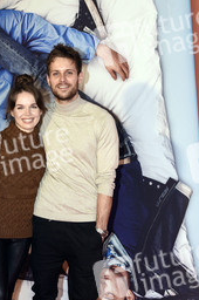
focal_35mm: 72
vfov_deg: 27.8
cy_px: 214
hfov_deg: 18.7
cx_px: 47
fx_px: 599
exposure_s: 1/80
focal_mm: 46
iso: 1000
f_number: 6.3
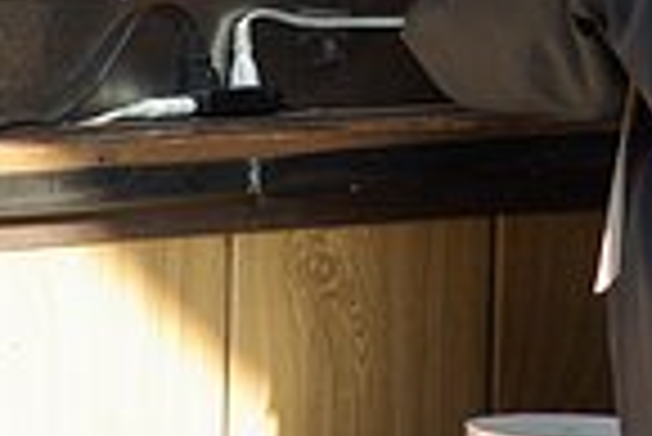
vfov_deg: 3.7
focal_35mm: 371
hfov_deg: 5.5
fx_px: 6726
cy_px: -187
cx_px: 279
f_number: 4.5
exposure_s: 1/250
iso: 400
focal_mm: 70
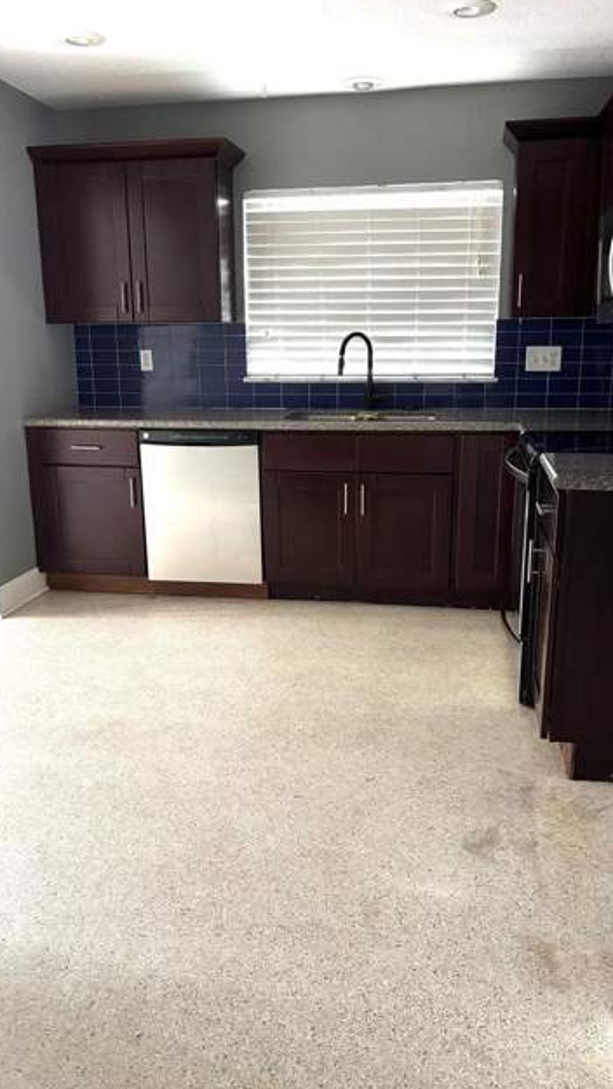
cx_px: 308
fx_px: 837
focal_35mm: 29
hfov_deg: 40.2
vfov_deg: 66.0
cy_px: 537
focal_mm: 5.96
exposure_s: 1/45
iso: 500
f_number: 1.6
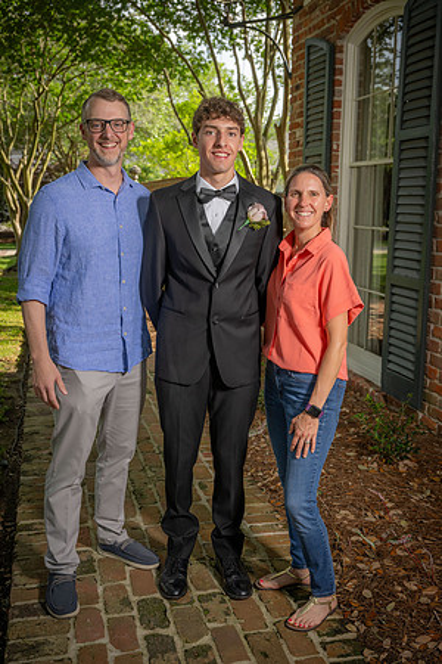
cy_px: 332
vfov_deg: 50.7
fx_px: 700
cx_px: 221
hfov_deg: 35.1
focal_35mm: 38
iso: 100
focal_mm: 38
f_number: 5.6
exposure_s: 1/160
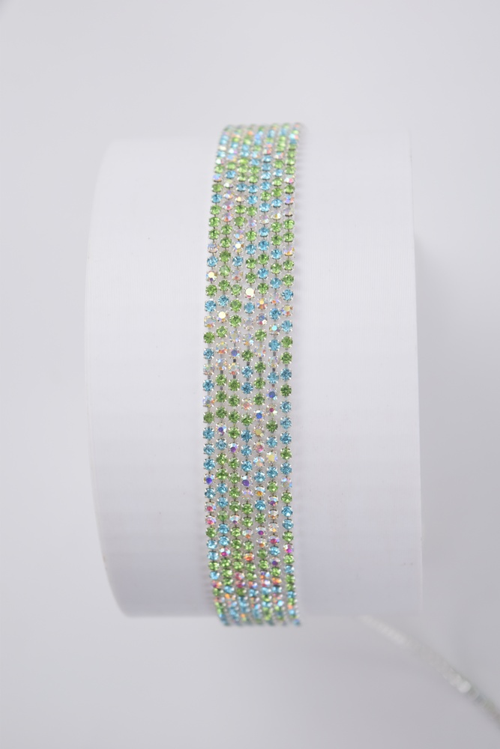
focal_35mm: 82
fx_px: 1718
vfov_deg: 24.6
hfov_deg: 16.6
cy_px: 374
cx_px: 250
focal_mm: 55
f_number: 5.6
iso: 400
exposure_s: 1/125
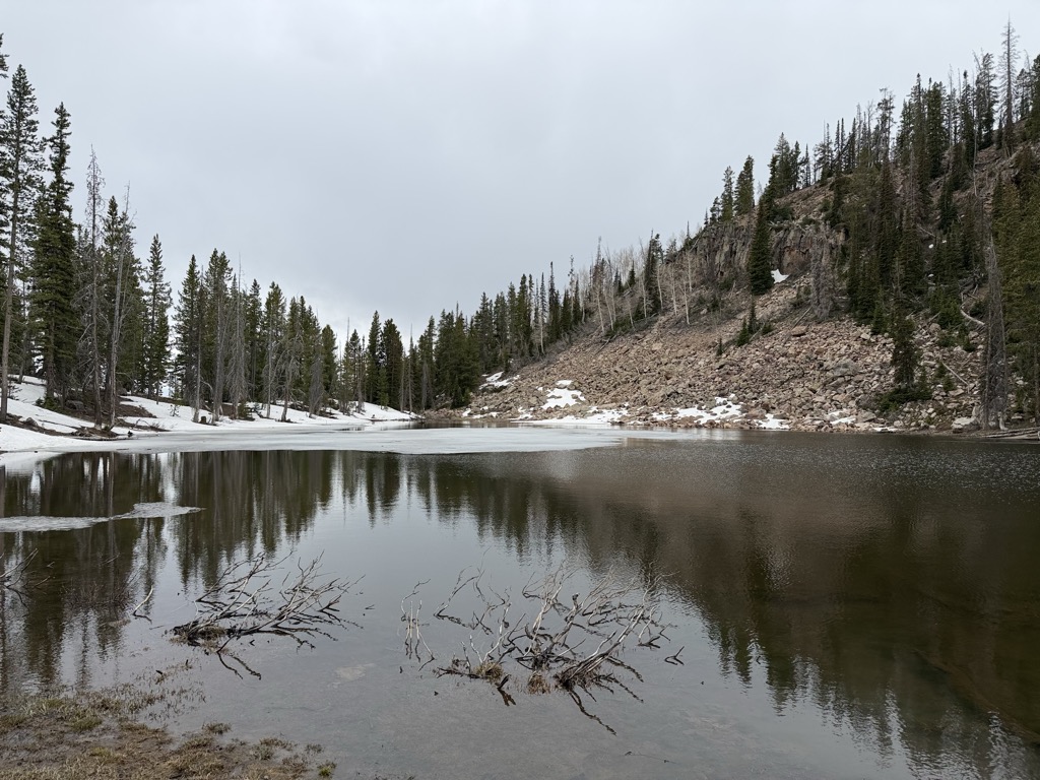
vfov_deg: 56.8
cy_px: 390
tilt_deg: +0.3
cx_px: 520
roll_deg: -0.5
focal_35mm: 24
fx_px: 721
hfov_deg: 71.6
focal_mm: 6.76
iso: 80
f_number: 1.78
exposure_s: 1/3953
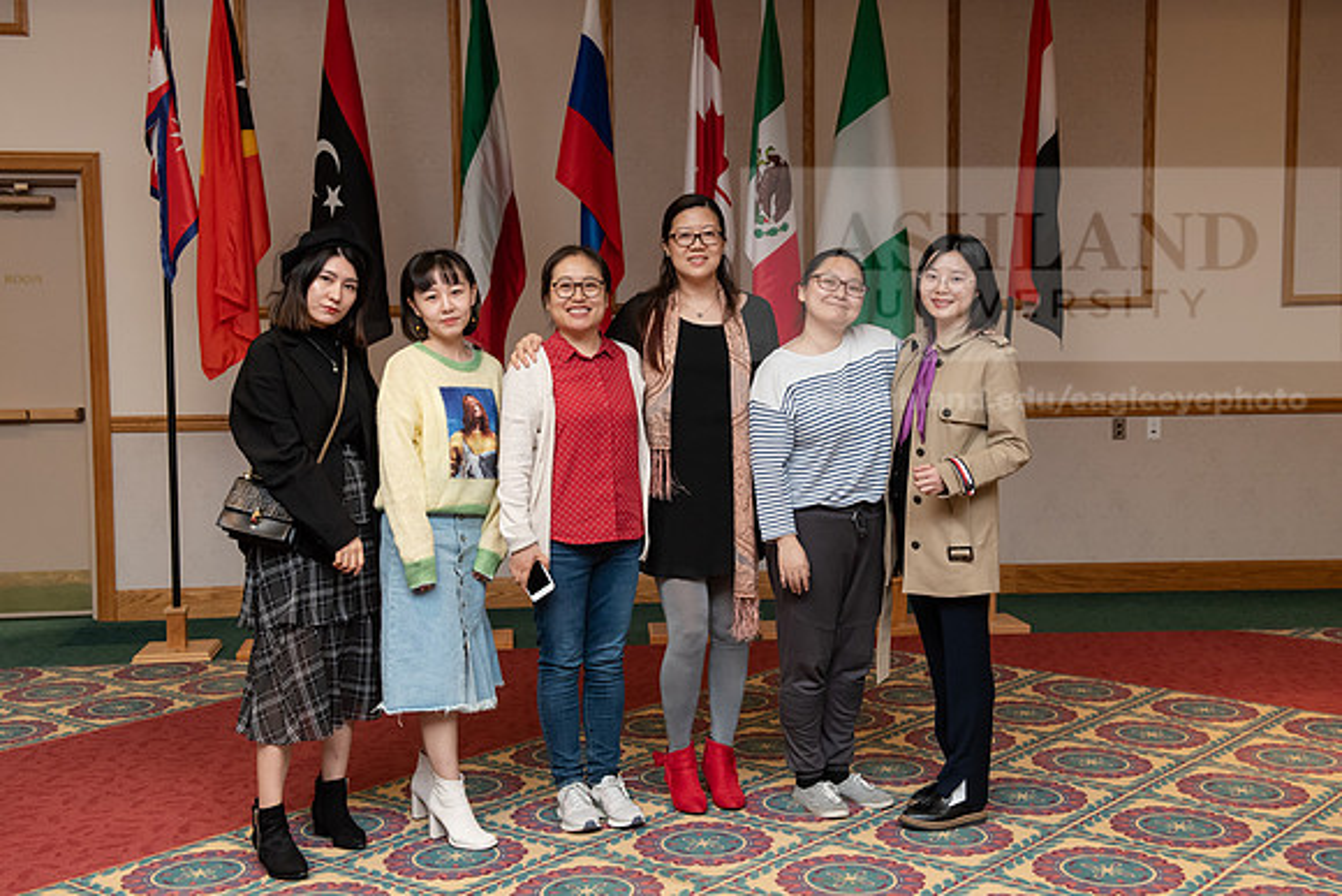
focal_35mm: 44
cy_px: 448
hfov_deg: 44.5
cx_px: 671
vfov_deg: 30.5
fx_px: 1641
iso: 2500
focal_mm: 44
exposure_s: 1/200
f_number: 6.3
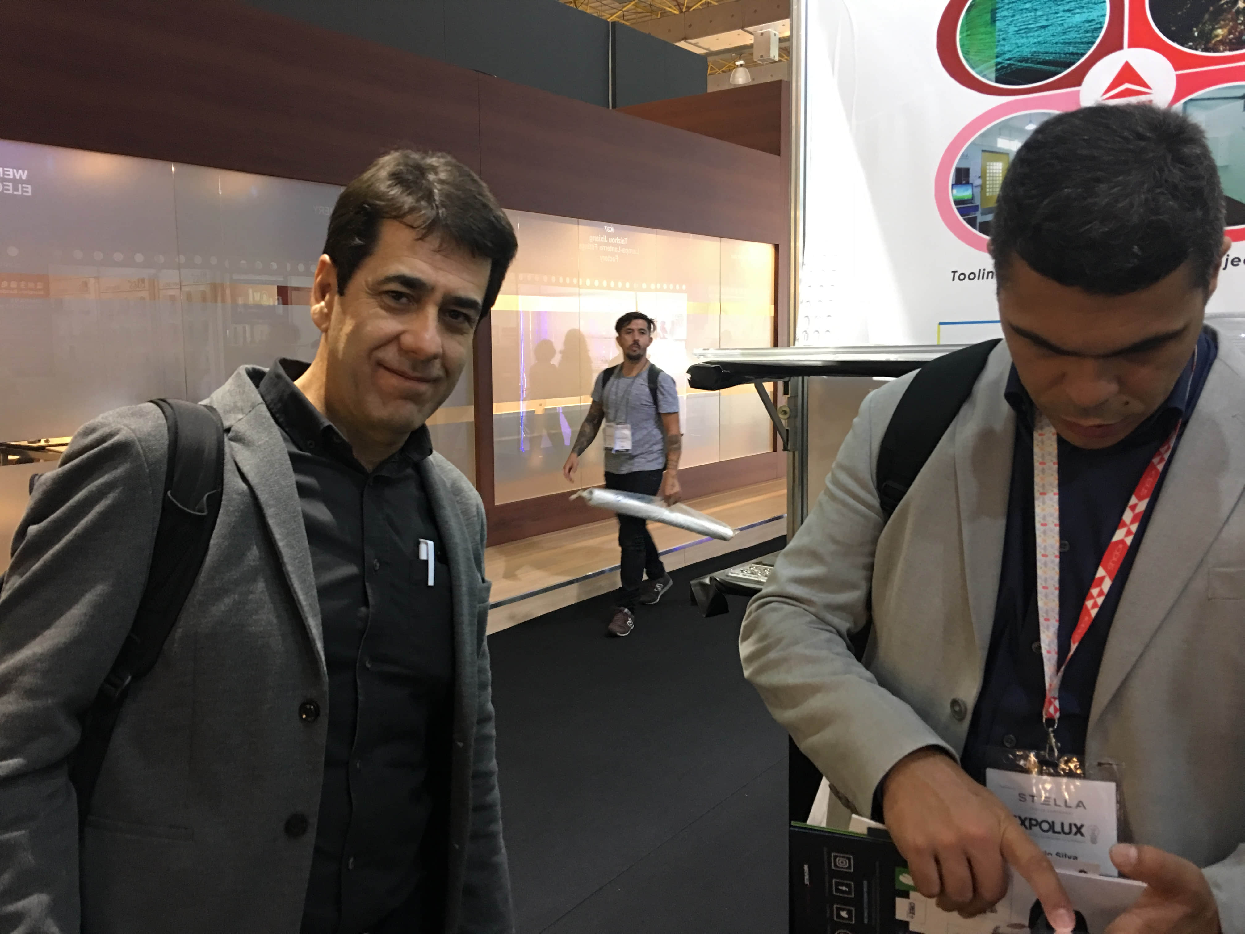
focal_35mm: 29
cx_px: 622
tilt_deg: -5.6
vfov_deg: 48.2
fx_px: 1043
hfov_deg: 61.7
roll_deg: +0.4
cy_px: 467
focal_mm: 4.15
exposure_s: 1/10
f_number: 2.2
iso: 80
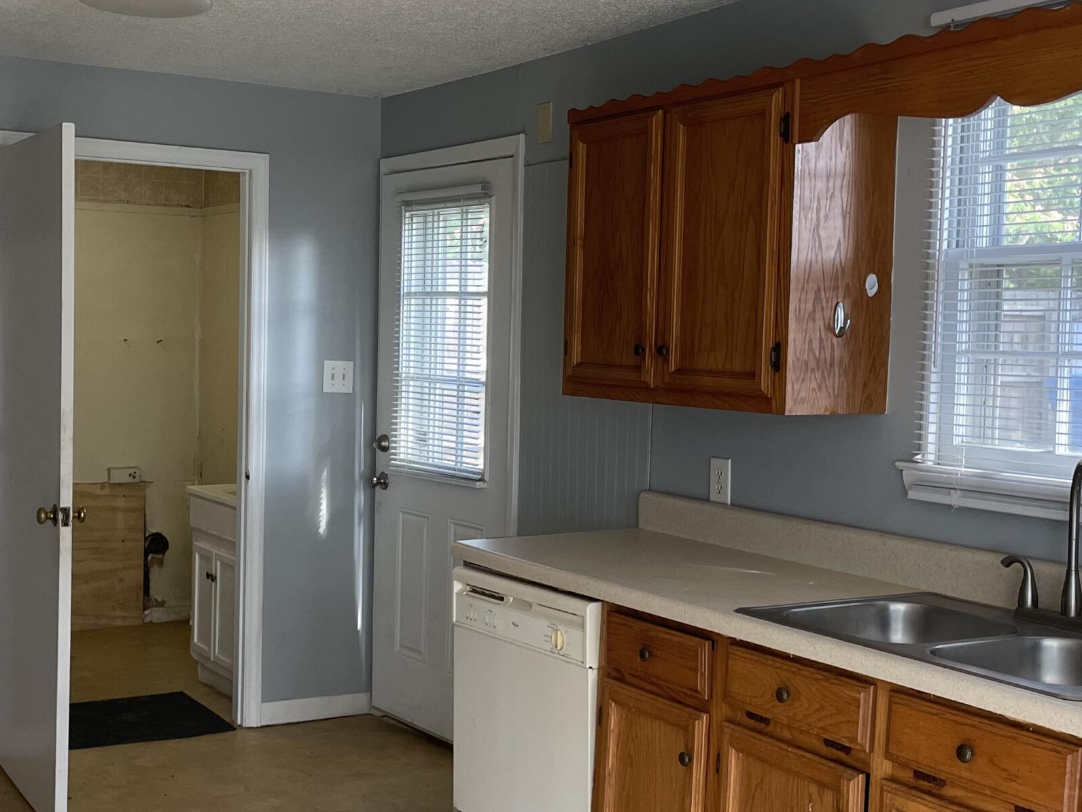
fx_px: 1532
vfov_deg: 29.7
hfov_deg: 38.8
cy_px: 407
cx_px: 469
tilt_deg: -2.4
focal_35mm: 49
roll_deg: -0.8
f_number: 1.6
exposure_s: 1/93
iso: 125
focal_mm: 4.2
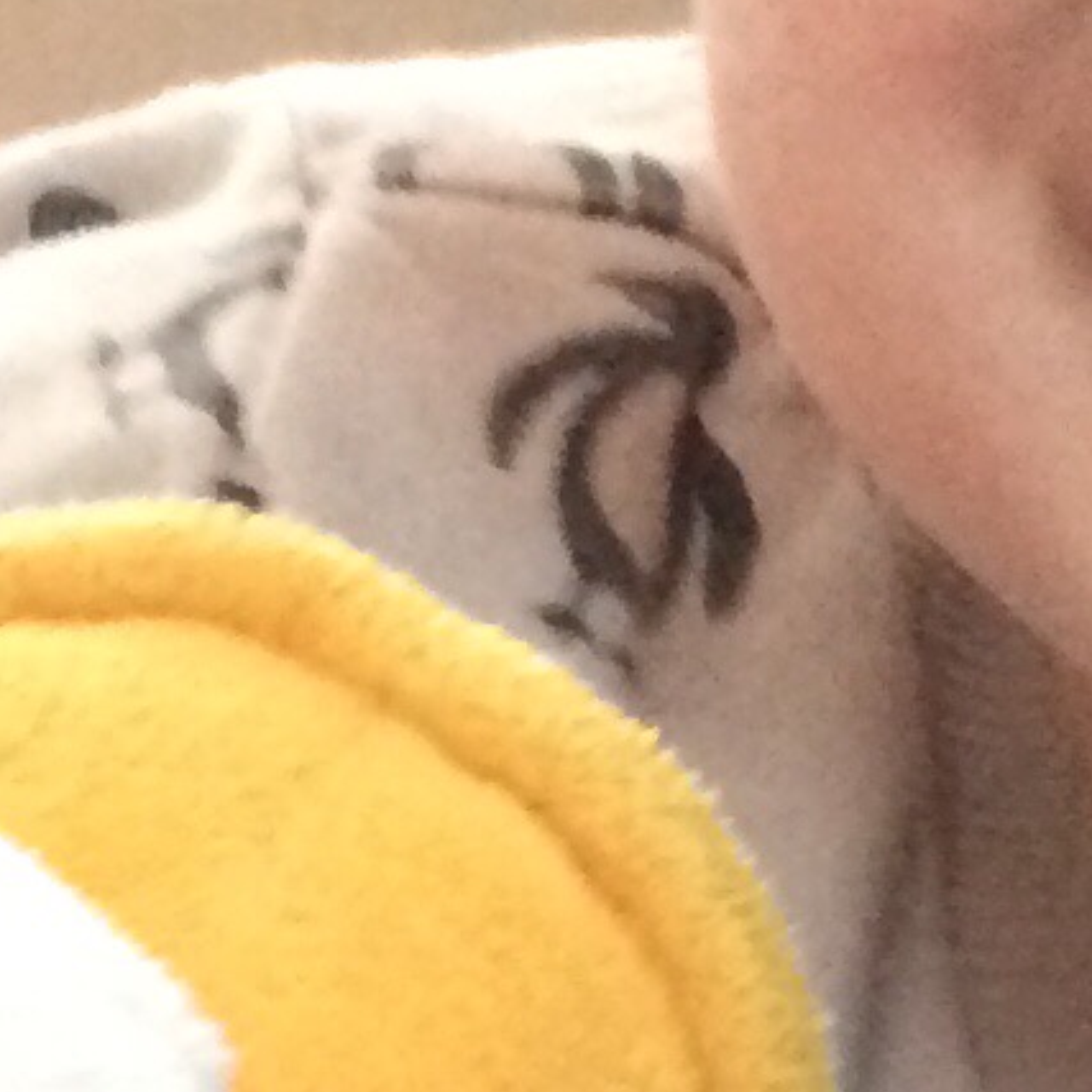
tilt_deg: -23.2
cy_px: 1685
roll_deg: -2.0
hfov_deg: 8.8
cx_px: 1463
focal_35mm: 196
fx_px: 6995
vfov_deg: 8.7
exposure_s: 1/33
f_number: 2.2
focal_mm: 4.15
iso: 250
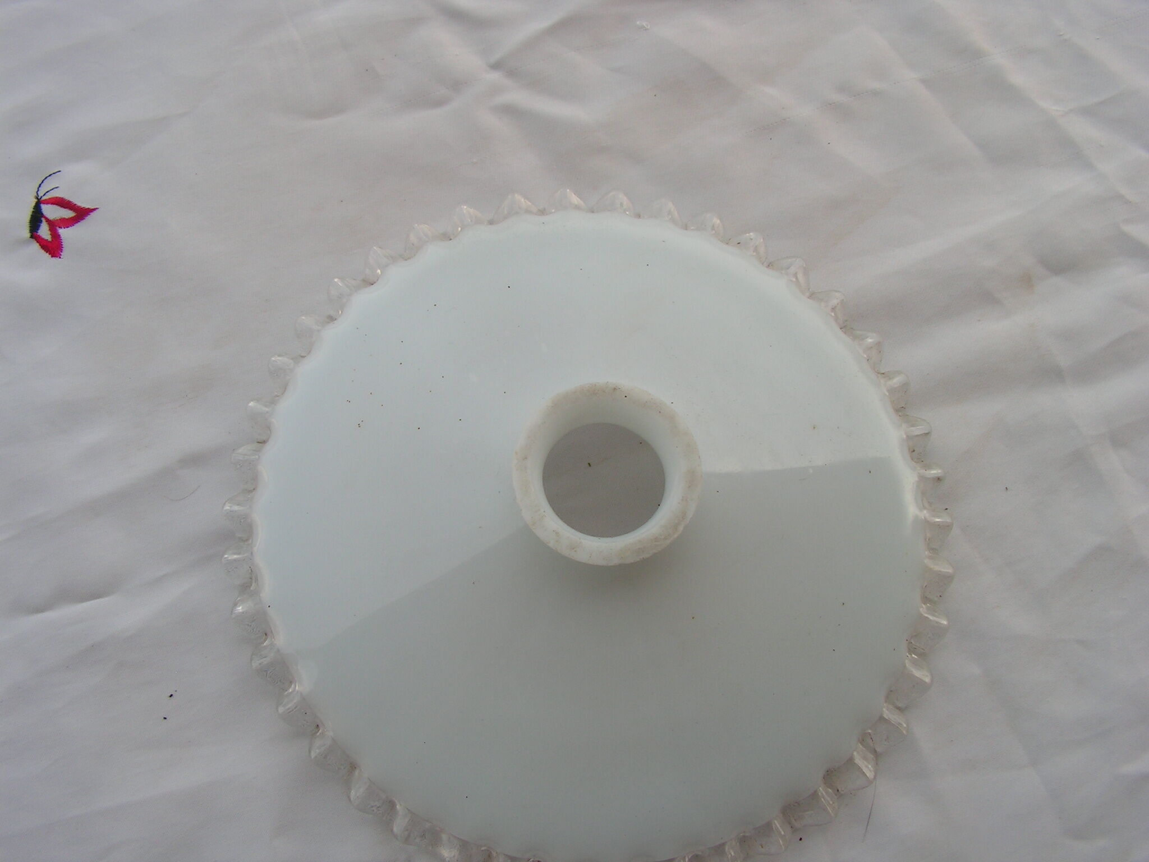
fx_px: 1195
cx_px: 574
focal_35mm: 36
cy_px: 431
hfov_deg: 51.4
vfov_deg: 39.7
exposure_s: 1/250
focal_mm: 6
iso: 64
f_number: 4.8
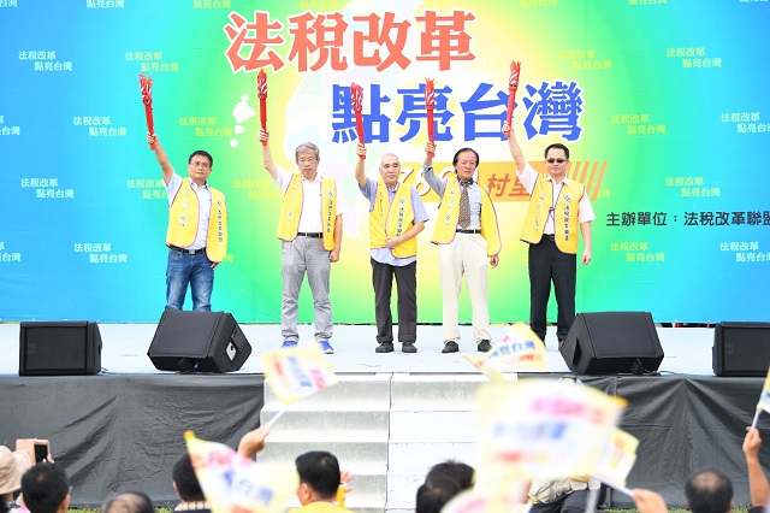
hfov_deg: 20.8
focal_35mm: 98
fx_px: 2095
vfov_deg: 13.9
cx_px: 385
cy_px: 256
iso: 64
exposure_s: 1/160
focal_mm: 98
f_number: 3.5
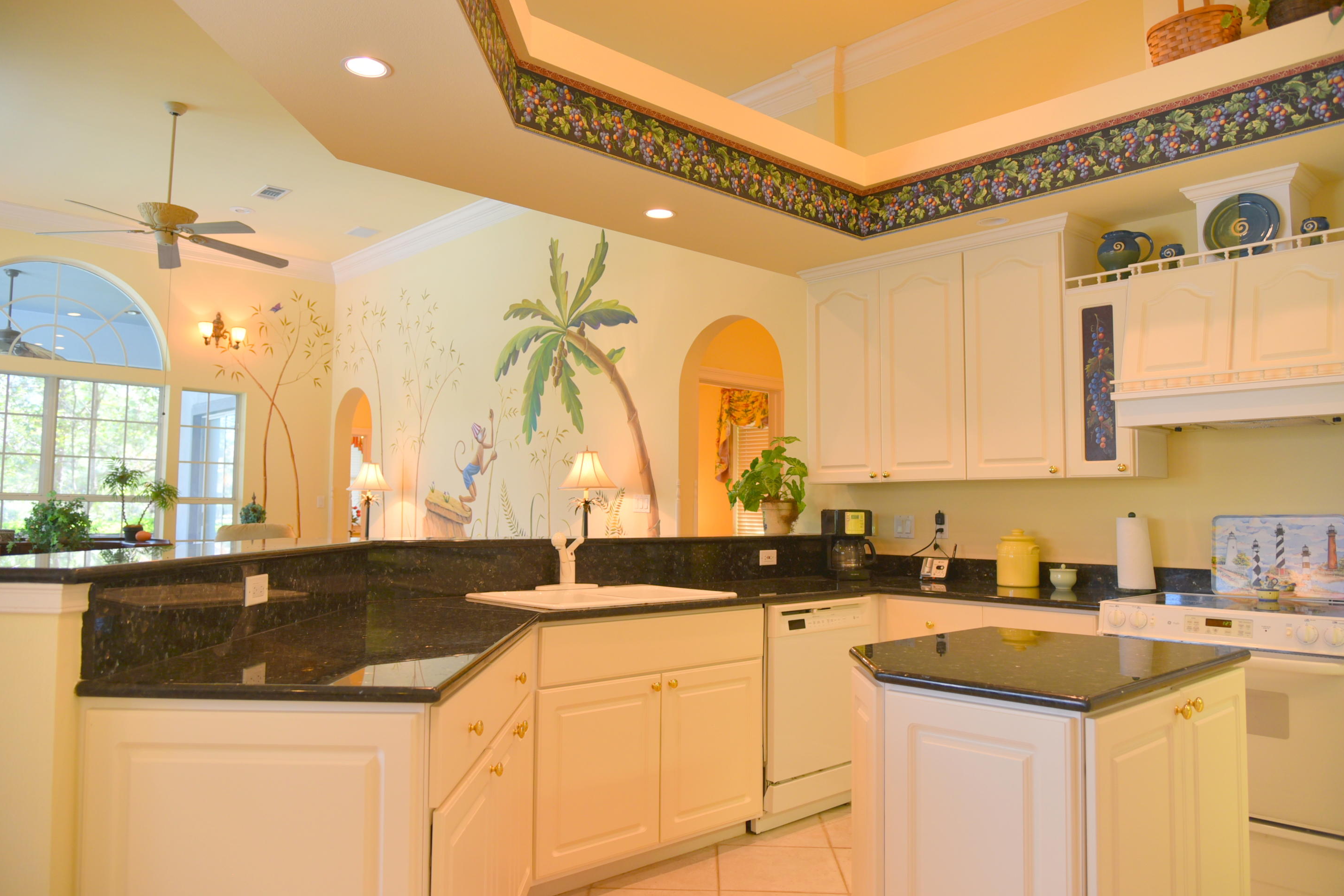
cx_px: 668
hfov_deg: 71.5
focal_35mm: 25
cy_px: 441
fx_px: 933
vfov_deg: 51.3
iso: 400
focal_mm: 24
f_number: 4
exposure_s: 1/60
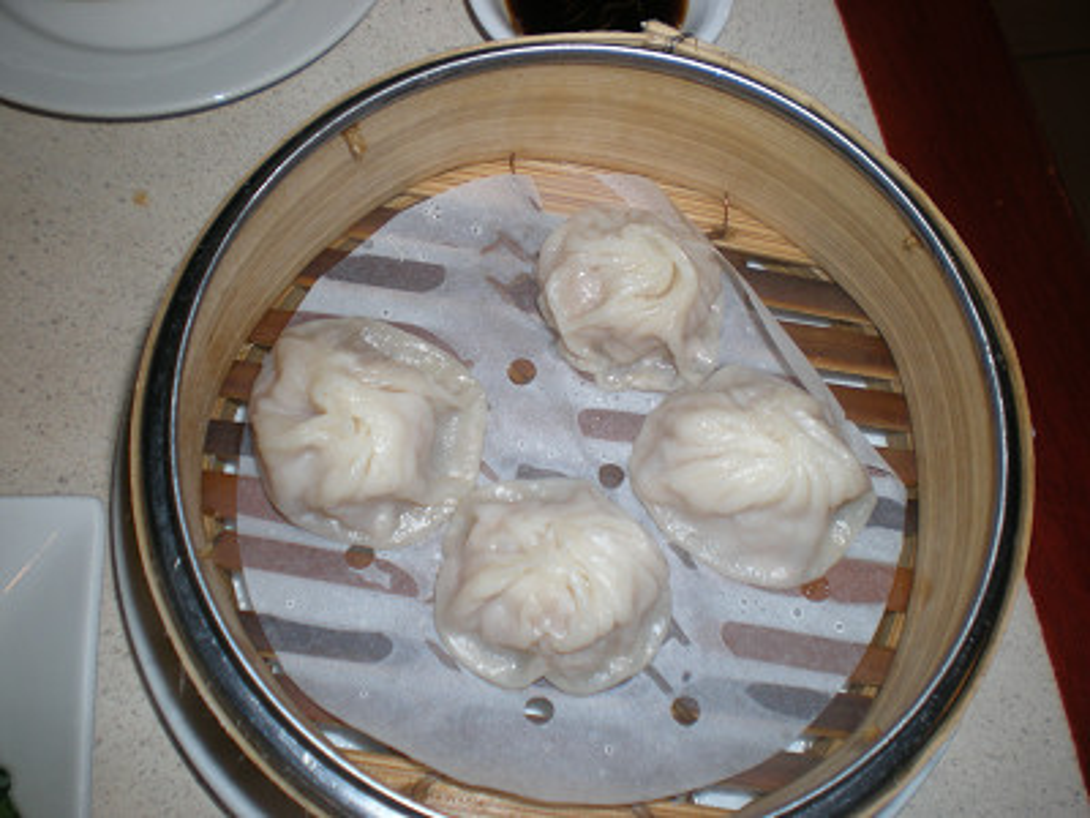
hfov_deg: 49.0
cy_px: 409
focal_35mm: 38
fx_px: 1197
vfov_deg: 37.7
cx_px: 545
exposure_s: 1/60
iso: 64
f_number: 3.1
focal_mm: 6.3
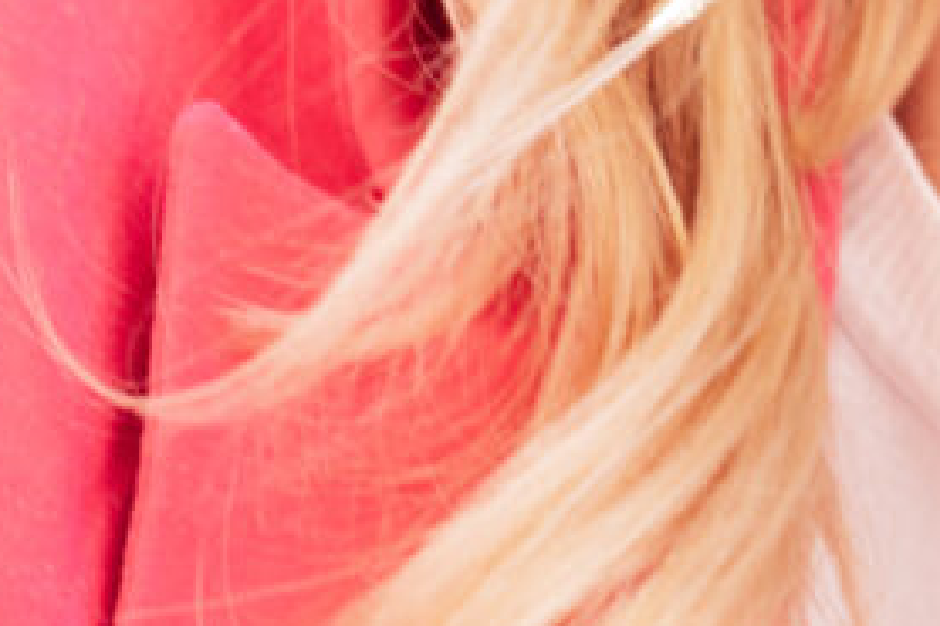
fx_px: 9185
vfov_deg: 3.9
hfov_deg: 5.9
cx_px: 247
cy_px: -247
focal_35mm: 352
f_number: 3.5
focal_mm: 51
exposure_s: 1/200
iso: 100
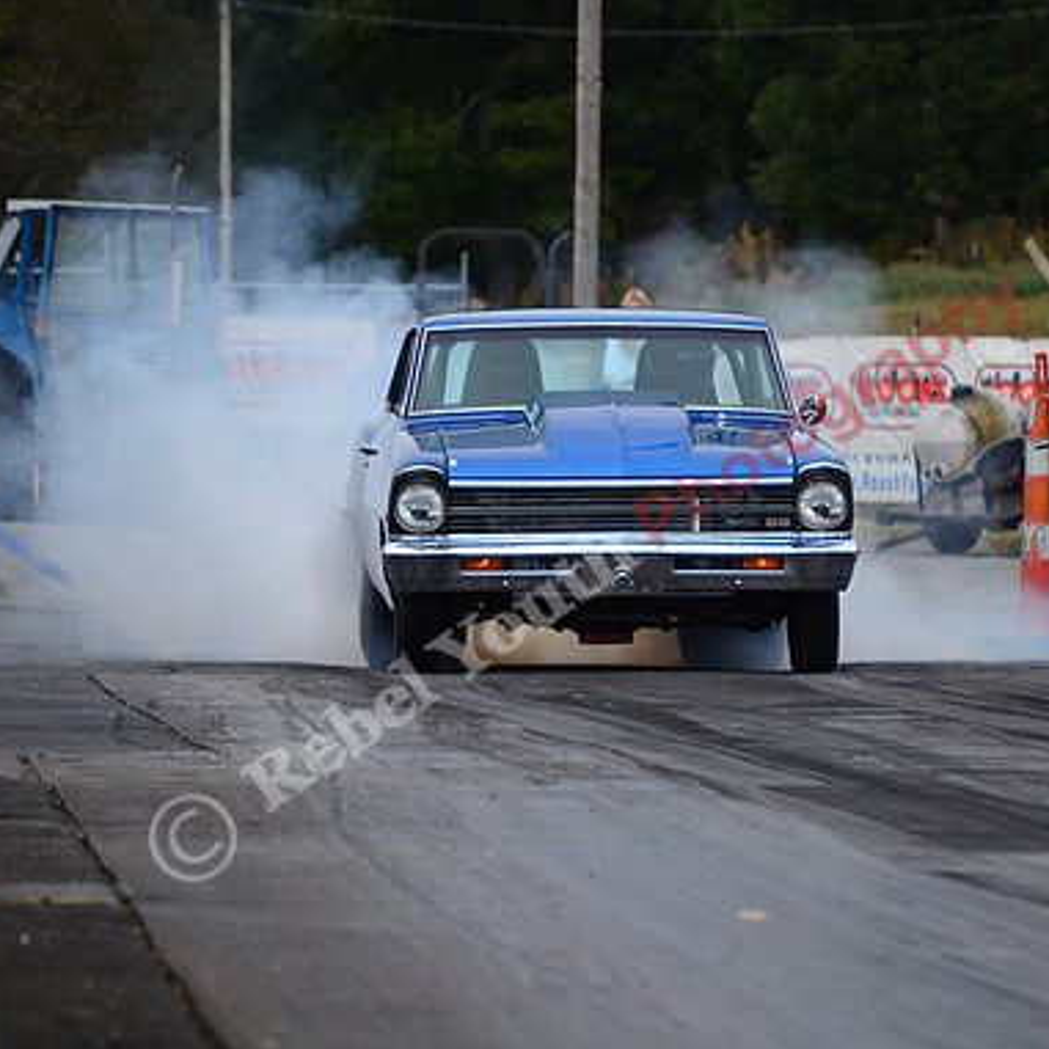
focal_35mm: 387
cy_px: 526
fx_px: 13268
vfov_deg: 4.5
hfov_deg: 4.5
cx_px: 683
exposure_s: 1/2000
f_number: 5.6
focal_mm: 200
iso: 1000
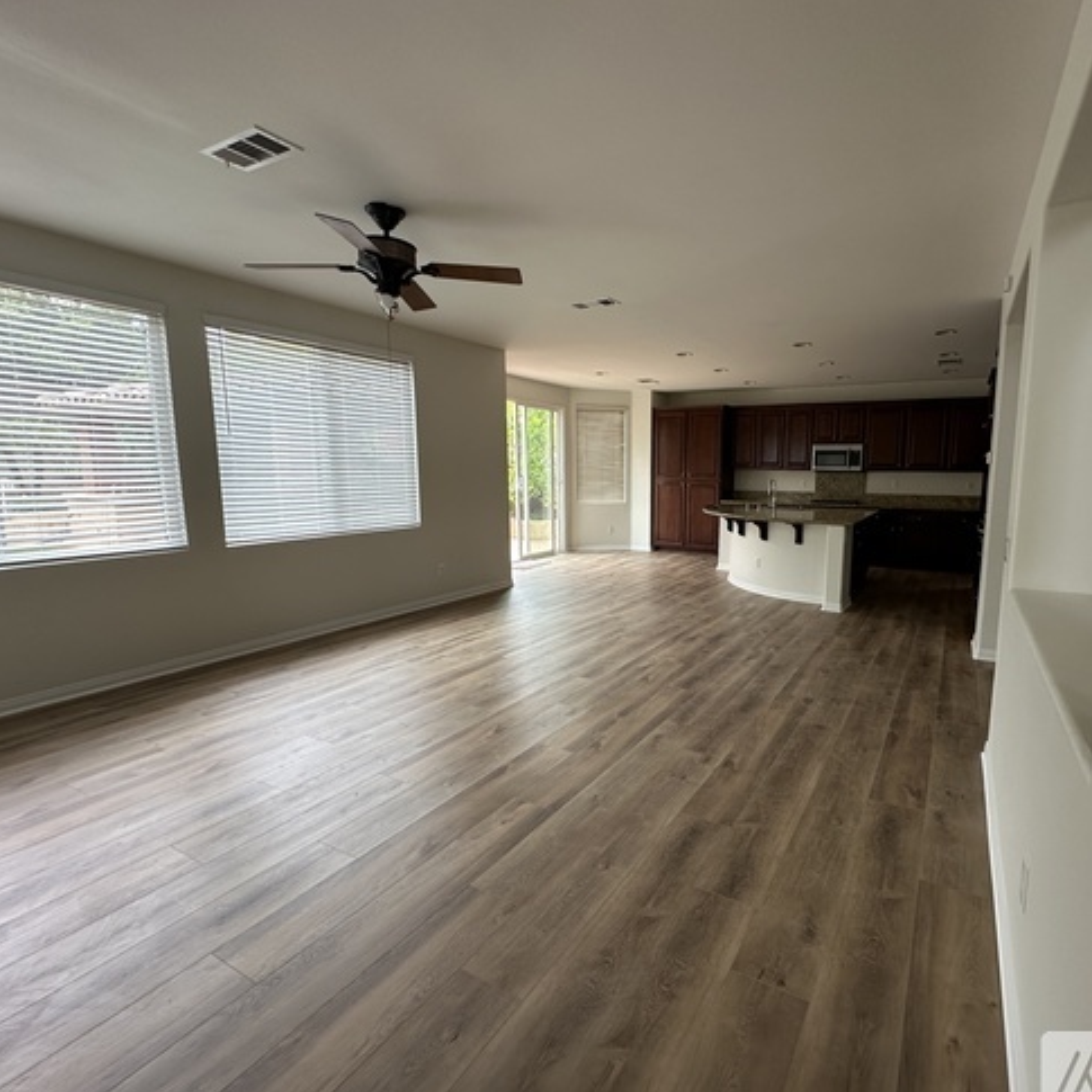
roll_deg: -0.6
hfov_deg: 83.0
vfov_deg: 84.0
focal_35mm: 17
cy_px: 558
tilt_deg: -8.2
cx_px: 654
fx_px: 607
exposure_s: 1/99
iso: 125
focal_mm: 2.22
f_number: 2.2
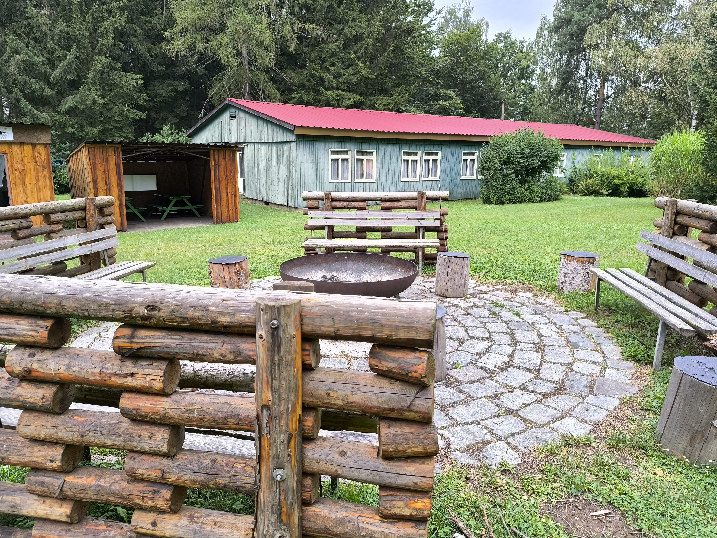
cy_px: 269
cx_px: 358
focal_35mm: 23
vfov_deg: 58.9
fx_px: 476
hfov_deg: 73.9
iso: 50
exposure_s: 1/296
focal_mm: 6.14
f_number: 1.65
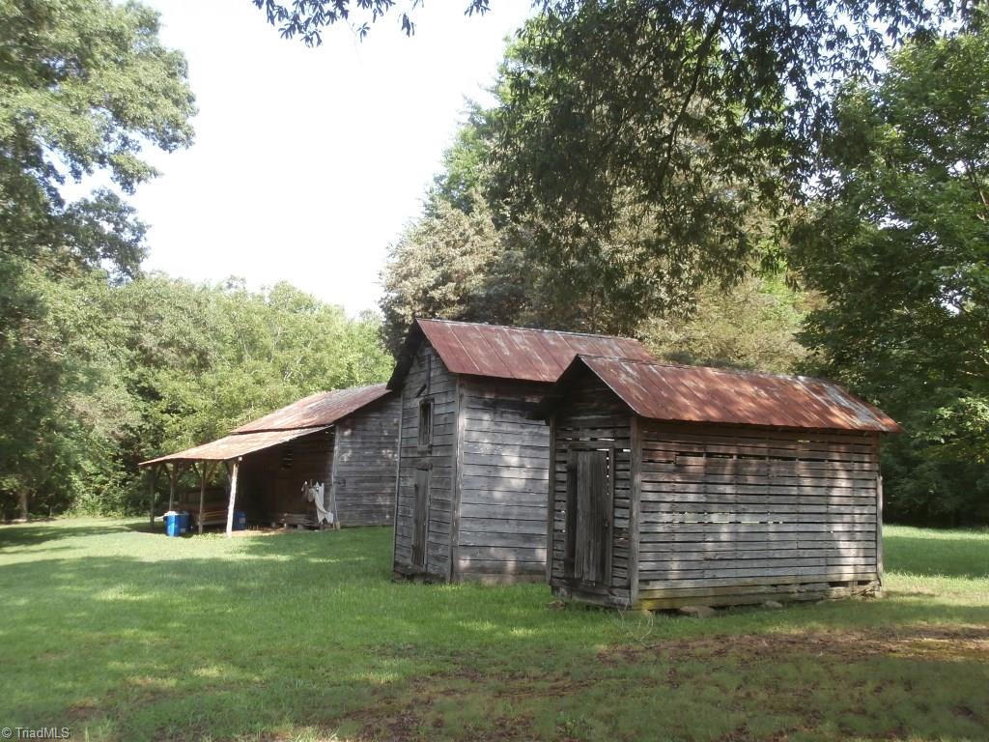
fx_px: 1086
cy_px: 371
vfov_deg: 37.7
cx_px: 494
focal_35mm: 38
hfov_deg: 49.0
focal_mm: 6.67
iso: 100
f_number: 3.9
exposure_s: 1/160
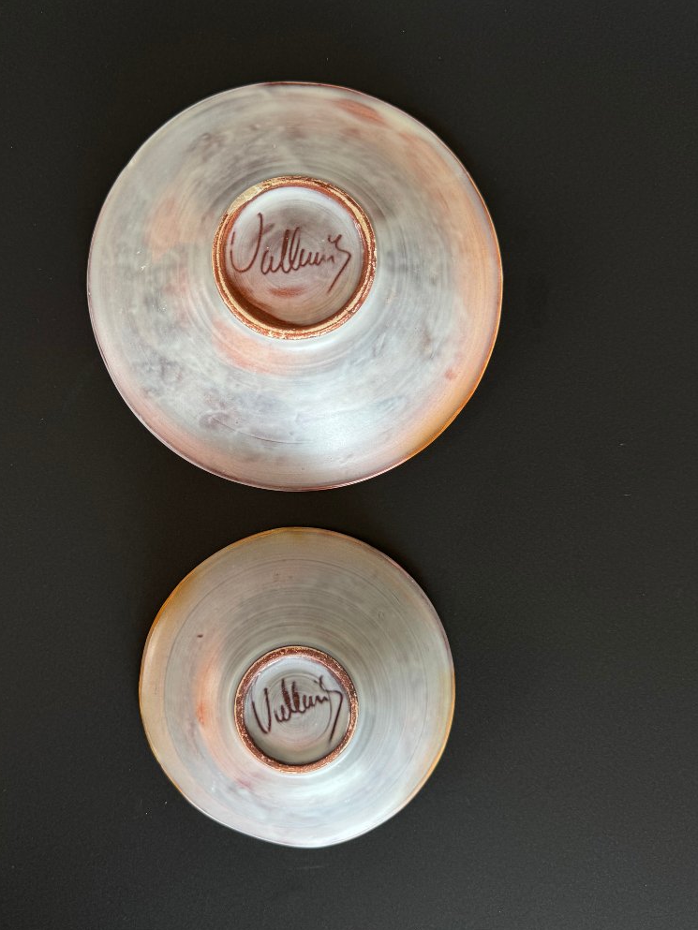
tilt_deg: -87.7
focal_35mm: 29
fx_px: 780
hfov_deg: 48.0
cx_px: 289
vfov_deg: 61.6
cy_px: 455
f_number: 1.78
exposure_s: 1/121
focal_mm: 6.76
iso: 100
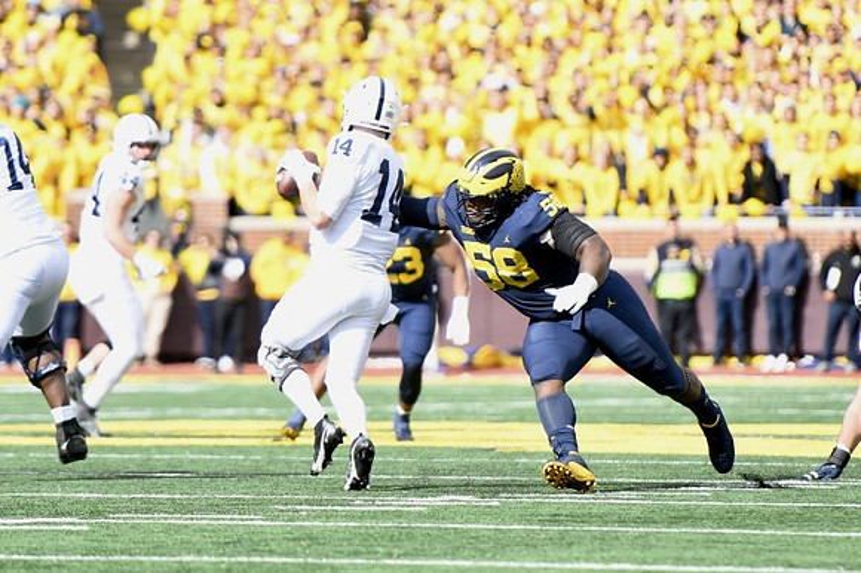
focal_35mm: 300
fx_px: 7171
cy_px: 286
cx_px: 430
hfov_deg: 6.9
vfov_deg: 4.6
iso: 400
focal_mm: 200
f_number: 2.8
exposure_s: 1/2500
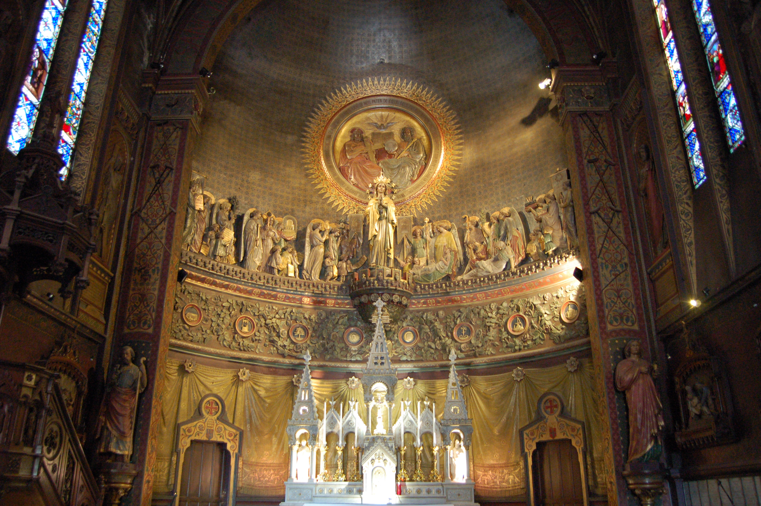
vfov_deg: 45.6
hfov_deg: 64.6
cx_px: 380
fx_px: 602
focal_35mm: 28
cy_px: 253
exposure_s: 1/15
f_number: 3.5
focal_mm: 19
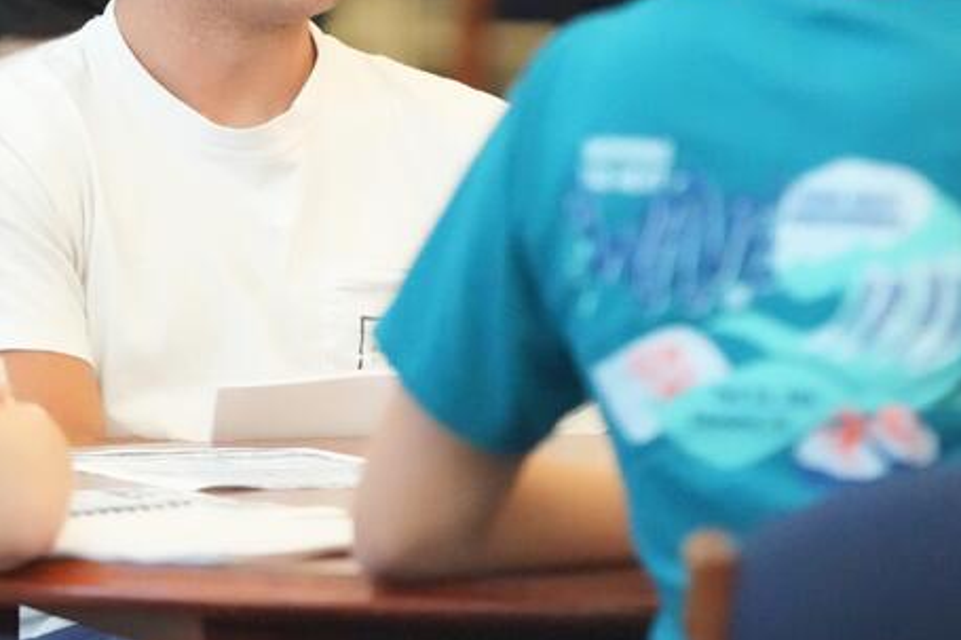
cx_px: 201
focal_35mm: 446
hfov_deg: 4.6
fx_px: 11901
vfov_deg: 3.1
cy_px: 26
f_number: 3.5
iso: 20000
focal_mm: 198
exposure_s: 1/3200
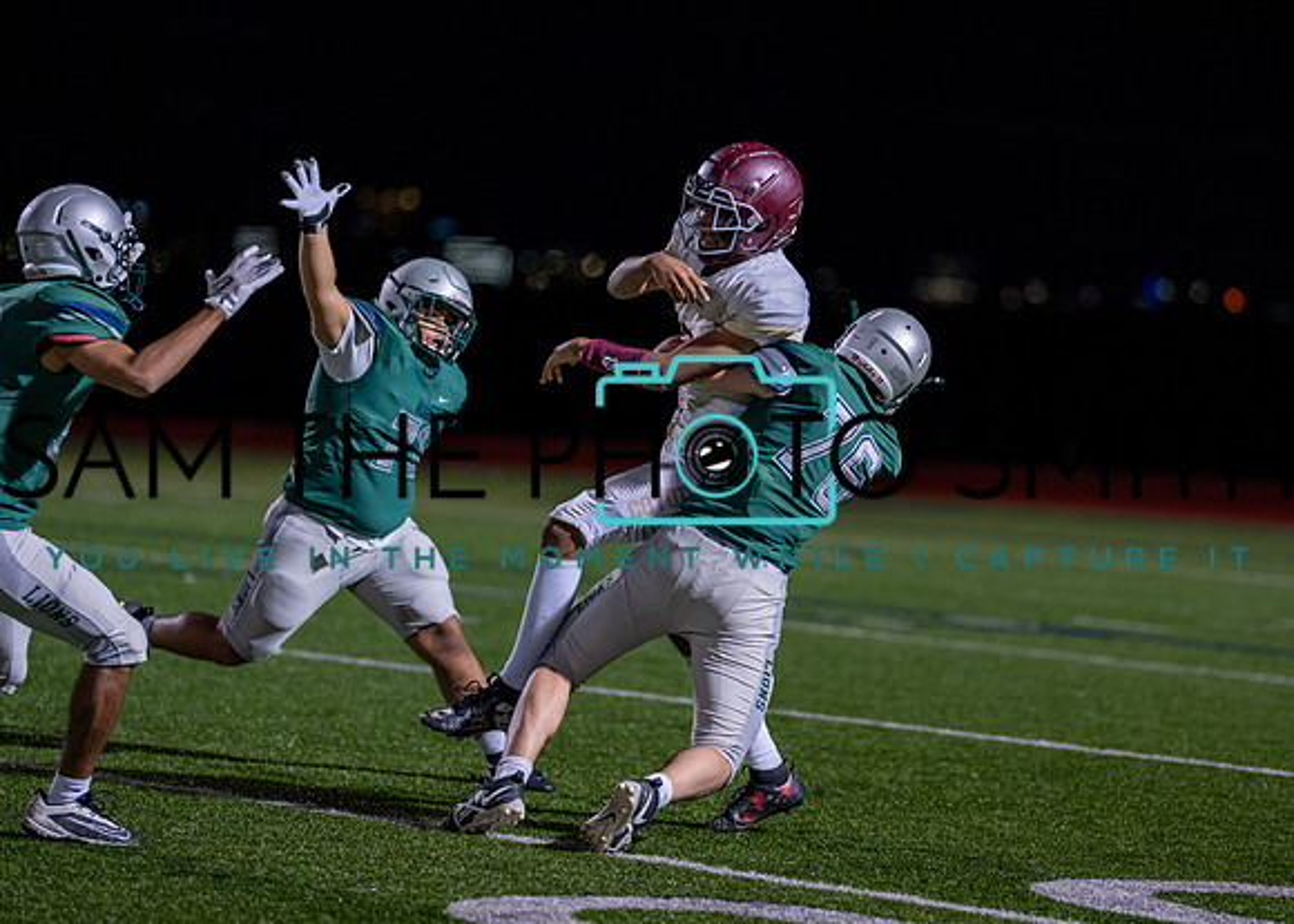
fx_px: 6087
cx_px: 799
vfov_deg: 8.7
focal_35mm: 166
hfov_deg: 12.1
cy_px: 435
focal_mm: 135
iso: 1600
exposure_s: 1/1250
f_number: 1.8
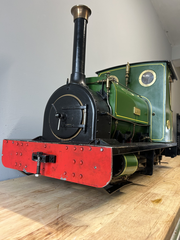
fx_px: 180
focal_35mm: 26
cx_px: 90
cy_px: 120
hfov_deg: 53.1
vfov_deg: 67.3
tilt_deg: +3.0
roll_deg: -2.5
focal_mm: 5.7
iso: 125
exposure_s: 1/50
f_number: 1.5
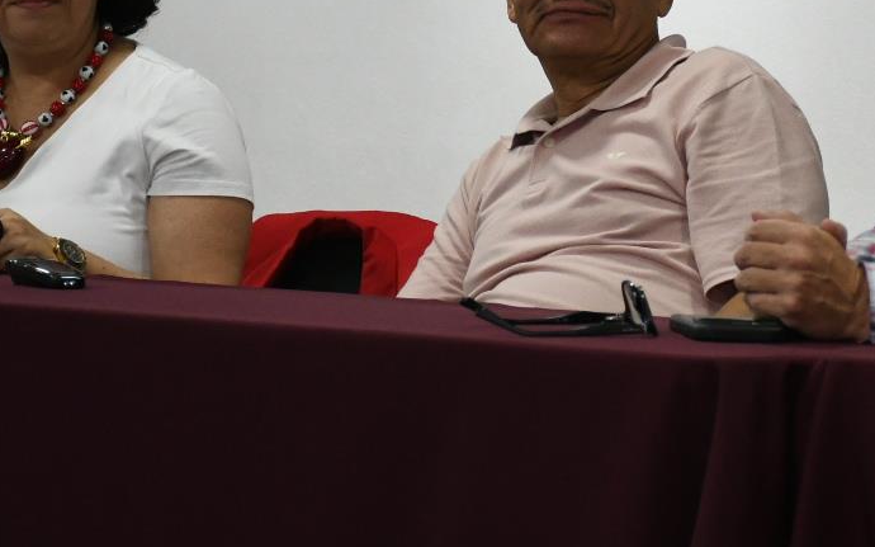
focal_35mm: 201
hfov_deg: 10.4
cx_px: 714
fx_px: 4792
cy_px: 42
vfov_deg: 6.5
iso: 2000
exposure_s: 1/100
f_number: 4.8
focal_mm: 56
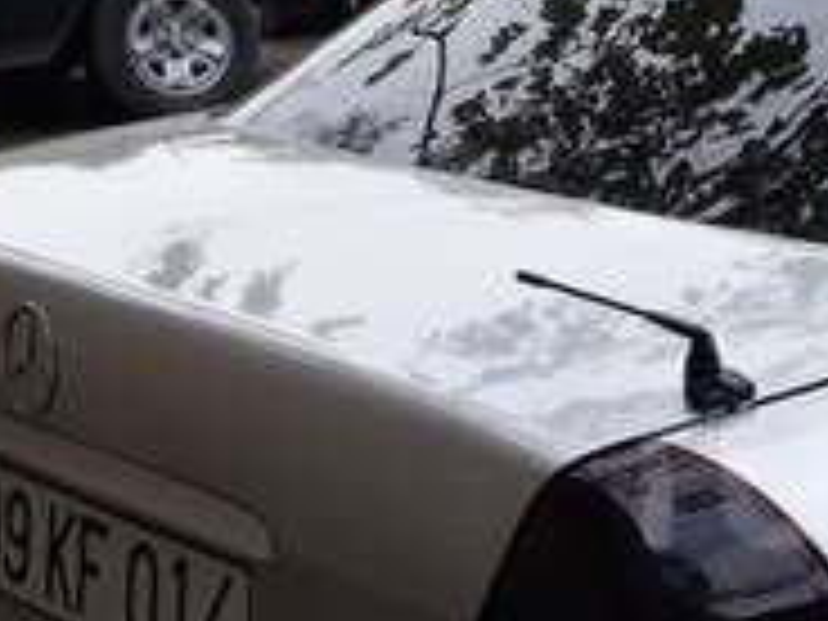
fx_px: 2320
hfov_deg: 18.8
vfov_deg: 15.2
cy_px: 479
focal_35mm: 97
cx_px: 1066
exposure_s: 1/593
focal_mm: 3.6
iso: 40
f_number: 1.9
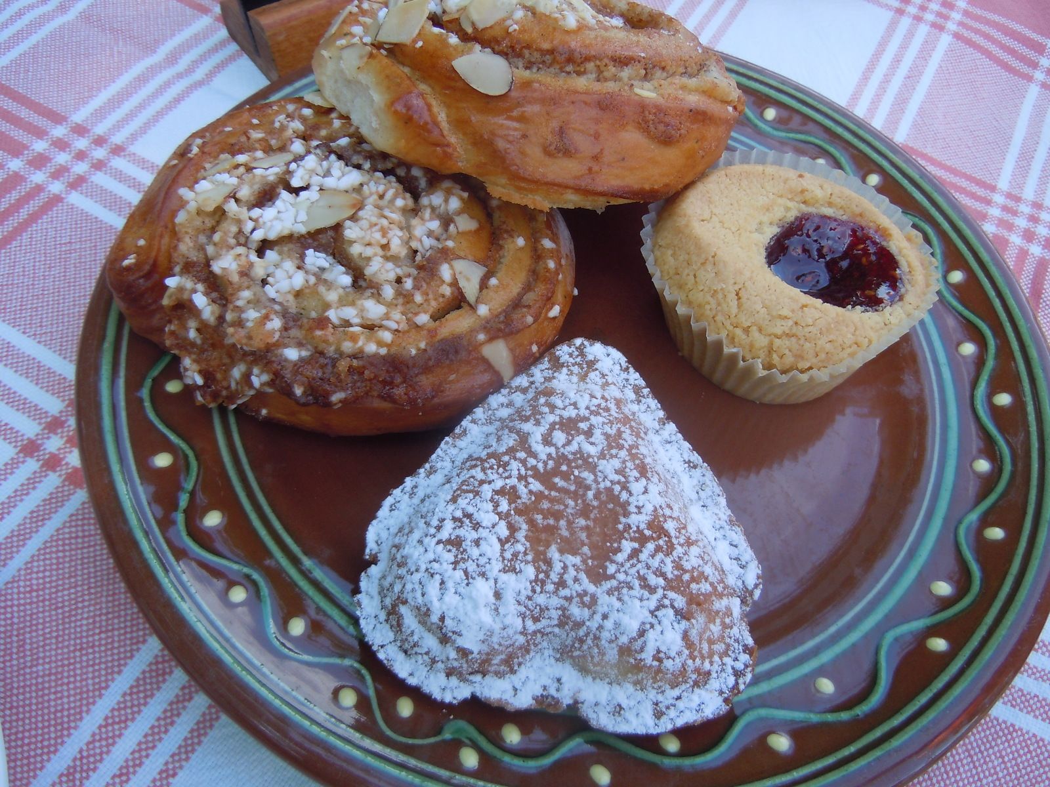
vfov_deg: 46.8
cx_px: 525
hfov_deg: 60.0
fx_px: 910
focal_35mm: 30
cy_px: 394
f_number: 3.5
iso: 100
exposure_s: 1/200
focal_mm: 5.4
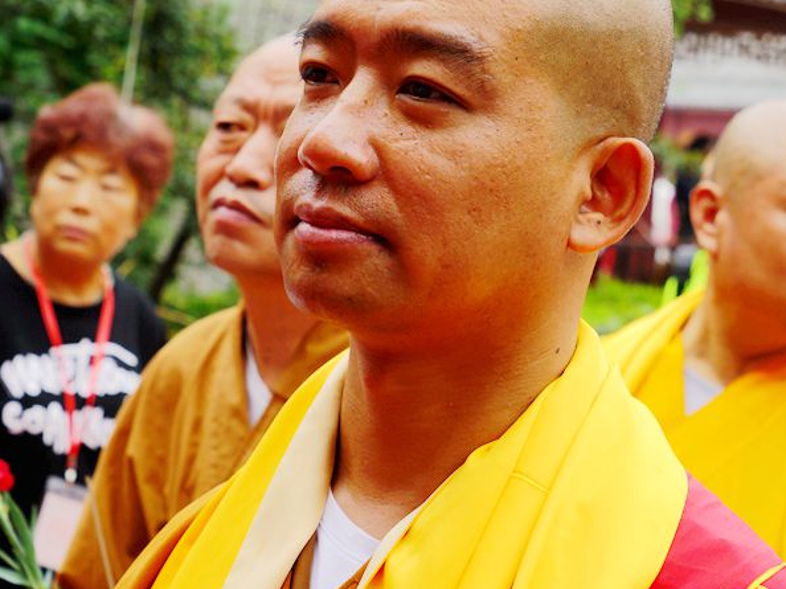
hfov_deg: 19.3
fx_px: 2315
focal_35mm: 102
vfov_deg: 14.5
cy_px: 193
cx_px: 396
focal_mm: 70
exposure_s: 1/125
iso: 200
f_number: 9
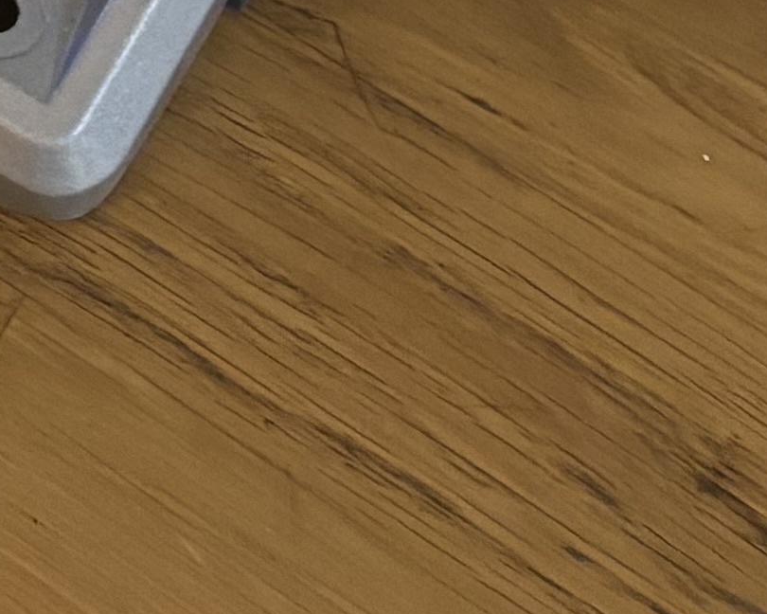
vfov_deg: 7.4
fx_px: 4063
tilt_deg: -45.6
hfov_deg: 9.9
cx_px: -803
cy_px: -1339
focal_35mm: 179
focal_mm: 5.96
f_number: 1.6
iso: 500
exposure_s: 1/31
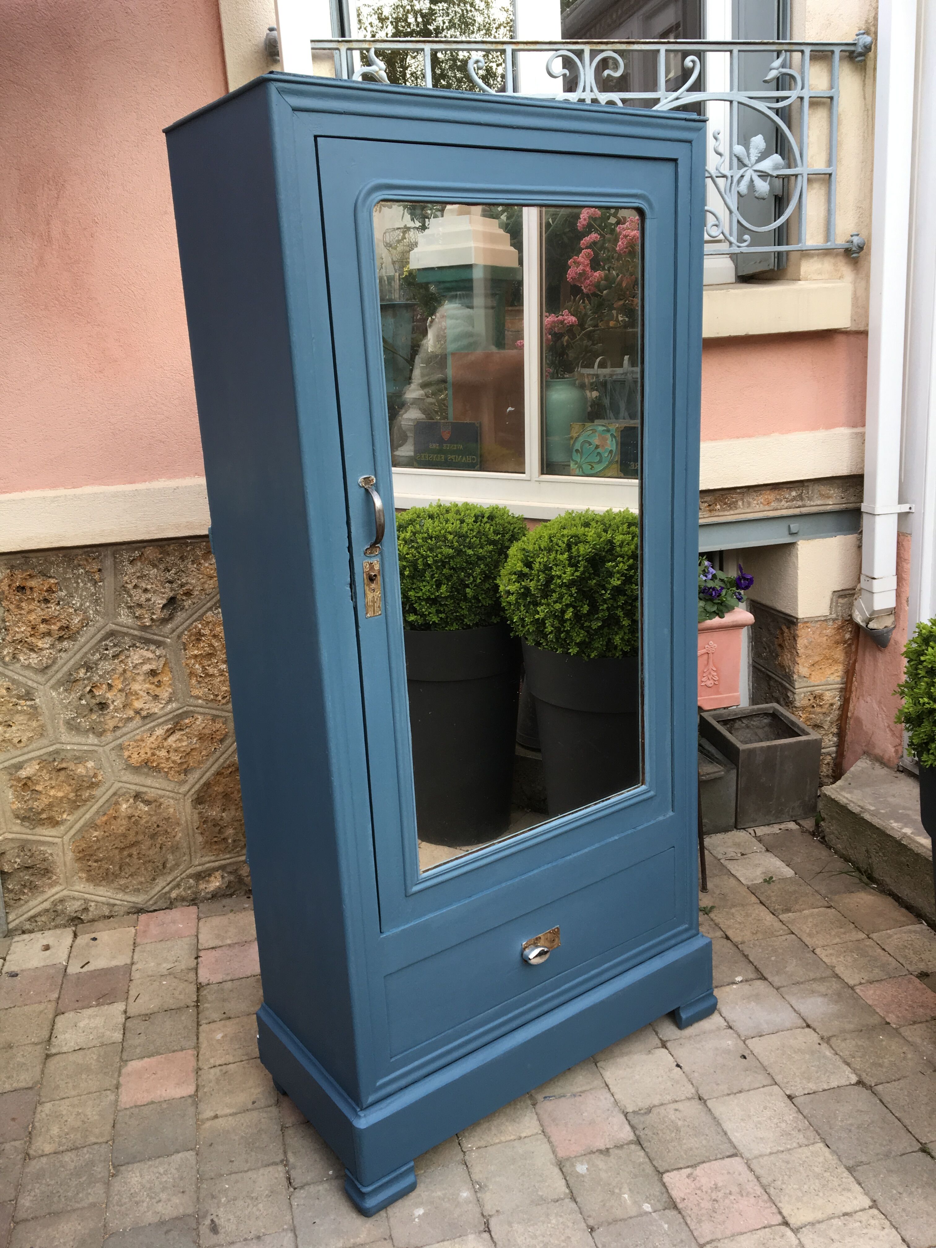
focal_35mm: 29
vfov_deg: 61.7
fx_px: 1046
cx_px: 468
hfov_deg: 48.2
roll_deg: +3.8
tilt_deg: -13.7
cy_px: 624
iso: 32
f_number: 2.2
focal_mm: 4.15
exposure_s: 1/100
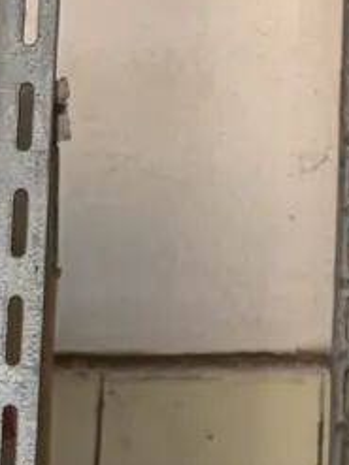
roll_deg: -1.7
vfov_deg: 9.7
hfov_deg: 6.7
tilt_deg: +7.4
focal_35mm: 202
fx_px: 2718
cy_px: 548
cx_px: 1026
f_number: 1.6
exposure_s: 1/84
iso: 125
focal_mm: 5.96
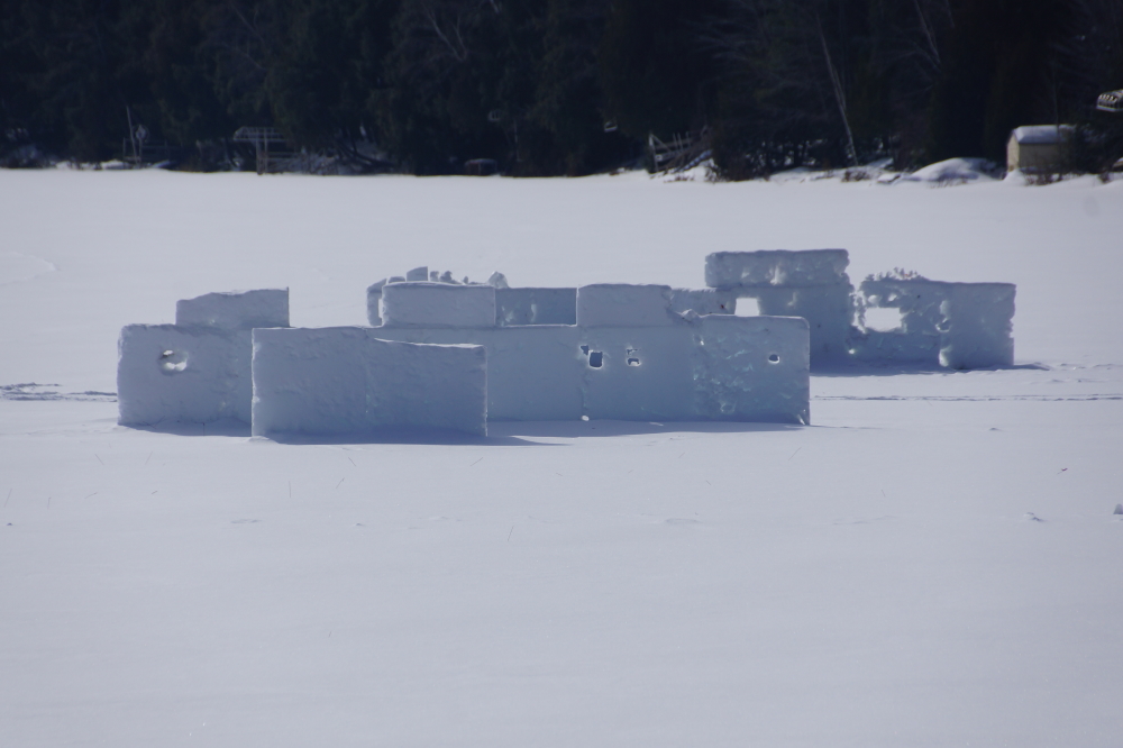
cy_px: 374
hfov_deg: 6.9
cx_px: 562
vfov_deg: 4.6
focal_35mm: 300
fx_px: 9355
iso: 100
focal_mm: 200
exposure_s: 1/400
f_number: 8
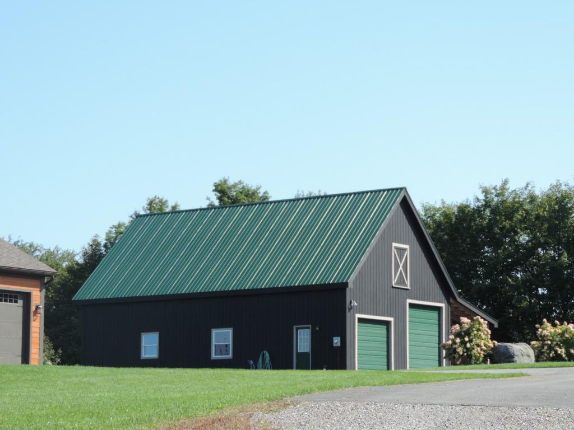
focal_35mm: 100
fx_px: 1658
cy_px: 215
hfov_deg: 19.6
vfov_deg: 14.8
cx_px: 287
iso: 80
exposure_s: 1/320
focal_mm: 17.8
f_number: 4.1
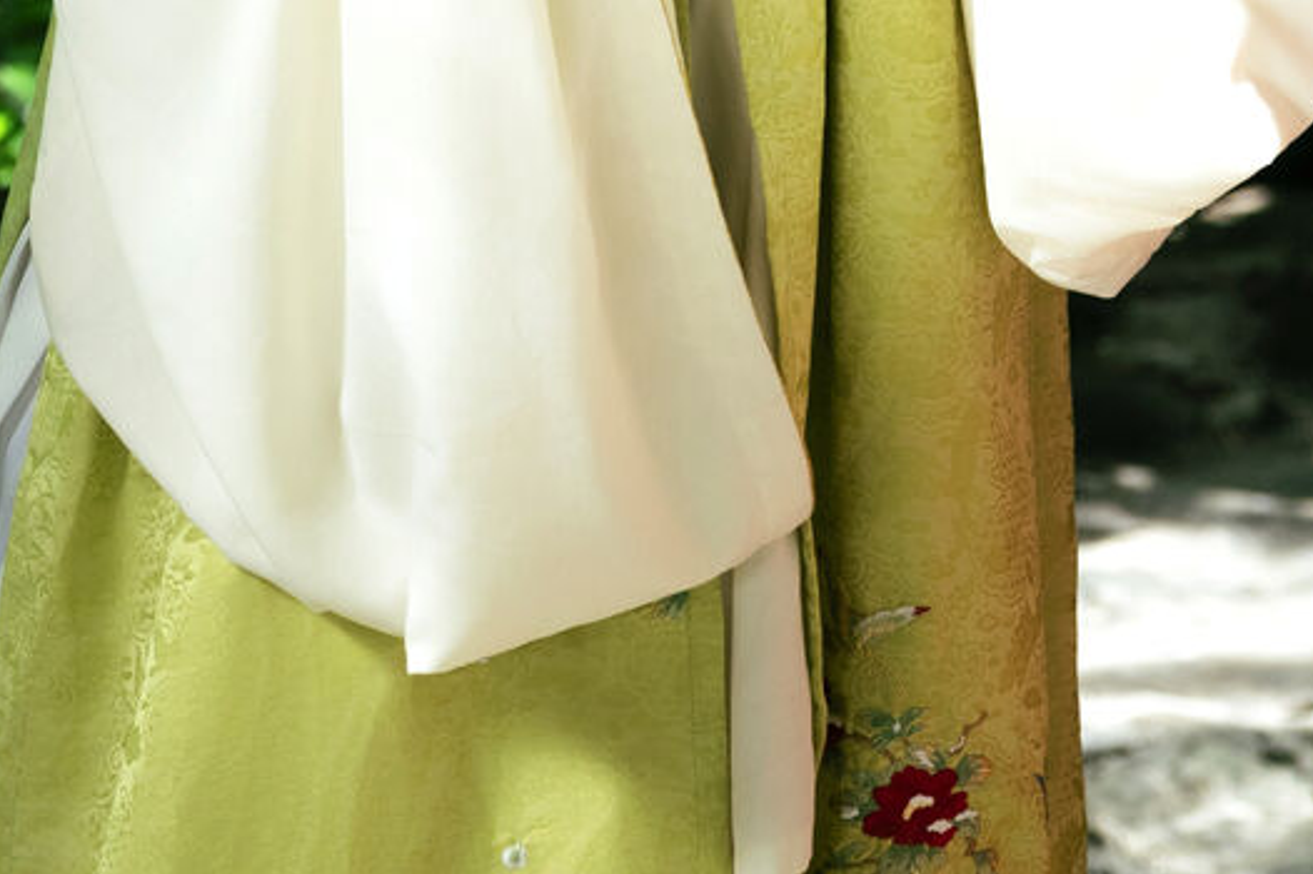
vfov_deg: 6.1
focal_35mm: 219
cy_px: -1054
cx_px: 711
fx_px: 7982
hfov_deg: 9.4
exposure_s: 1/200
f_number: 4
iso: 640
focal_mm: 64
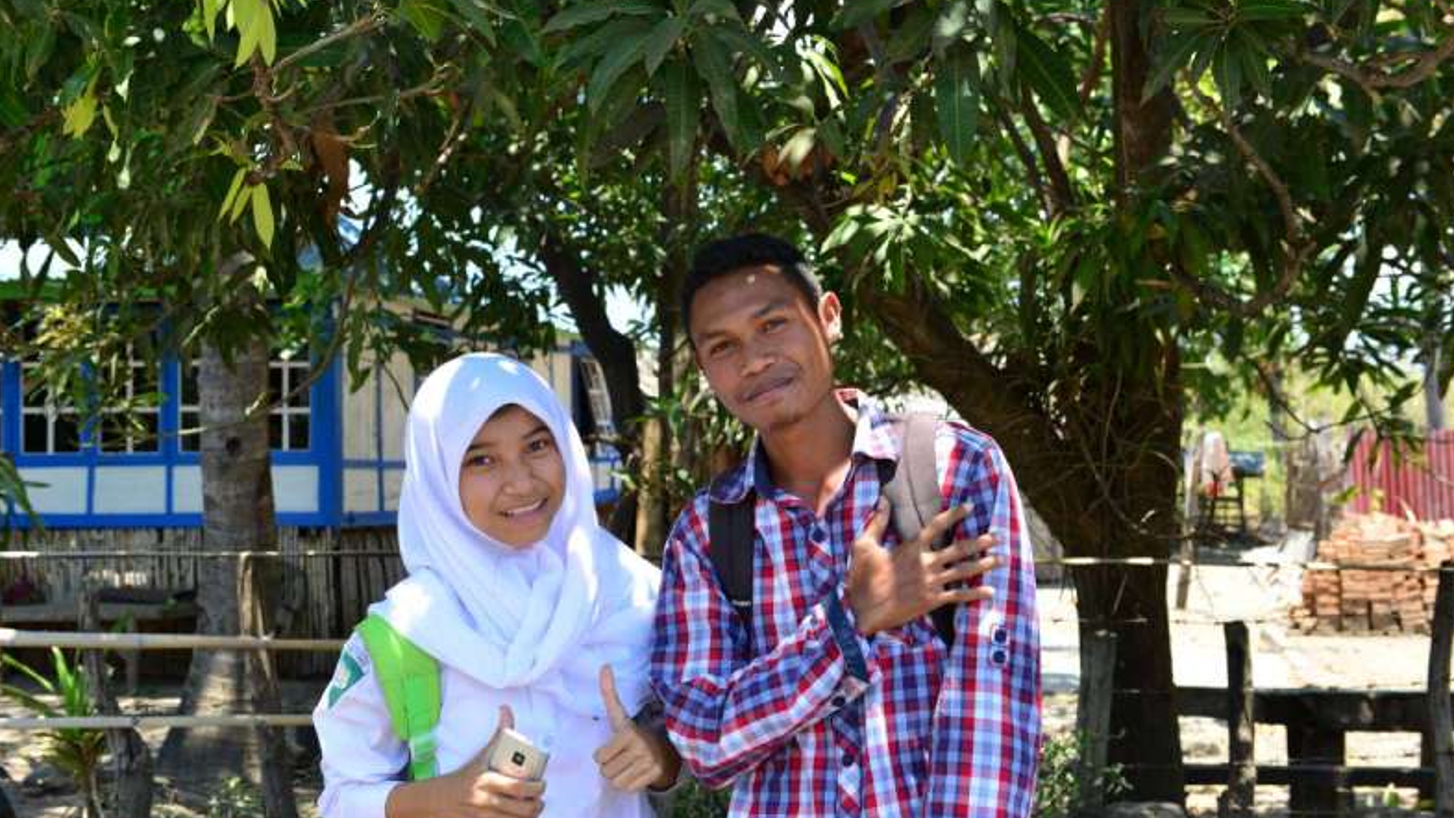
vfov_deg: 24.9
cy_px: 442
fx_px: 1850
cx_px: 725
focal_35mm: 48
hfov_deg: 42.9
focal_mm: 45
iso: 250
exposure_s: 1/160
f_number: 6.3
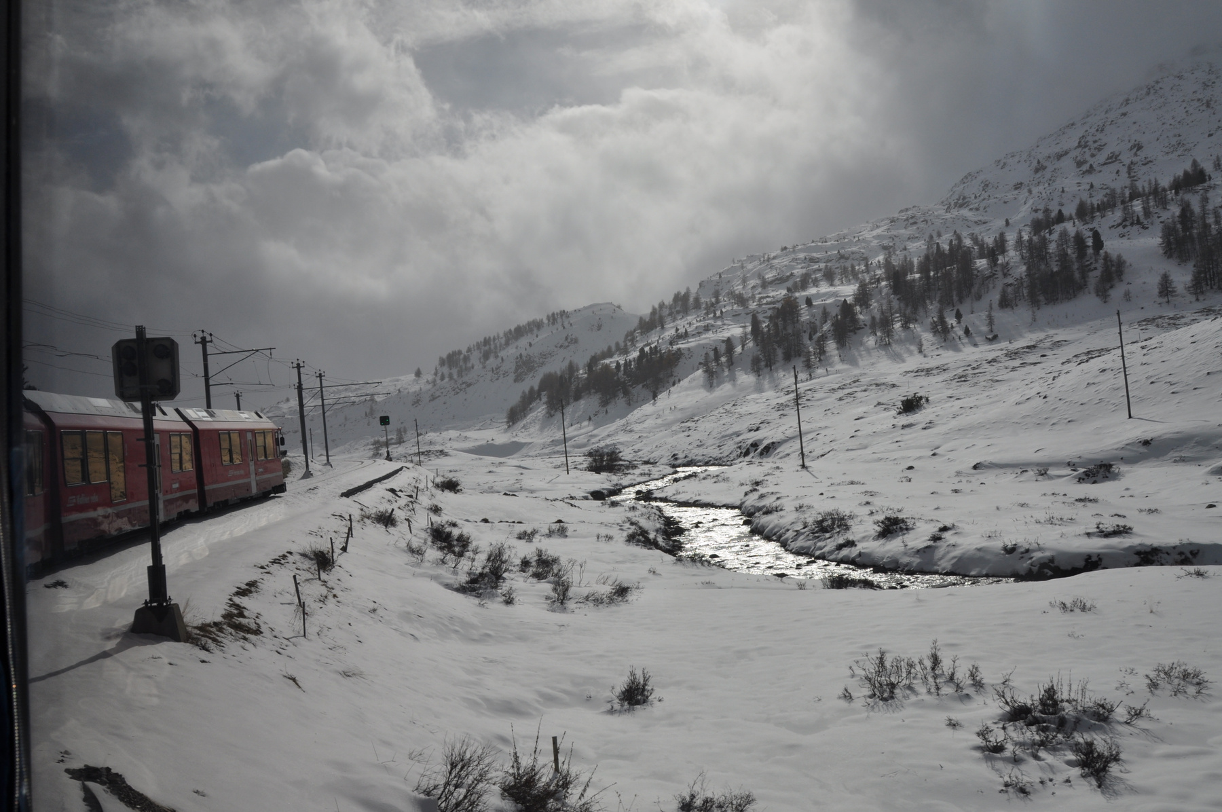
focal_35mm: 36
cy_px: 406
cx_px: 611
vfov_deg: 36.8
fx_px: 1221
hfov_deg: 53.2
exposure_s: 1/500
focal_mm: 24
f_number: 11
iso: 200
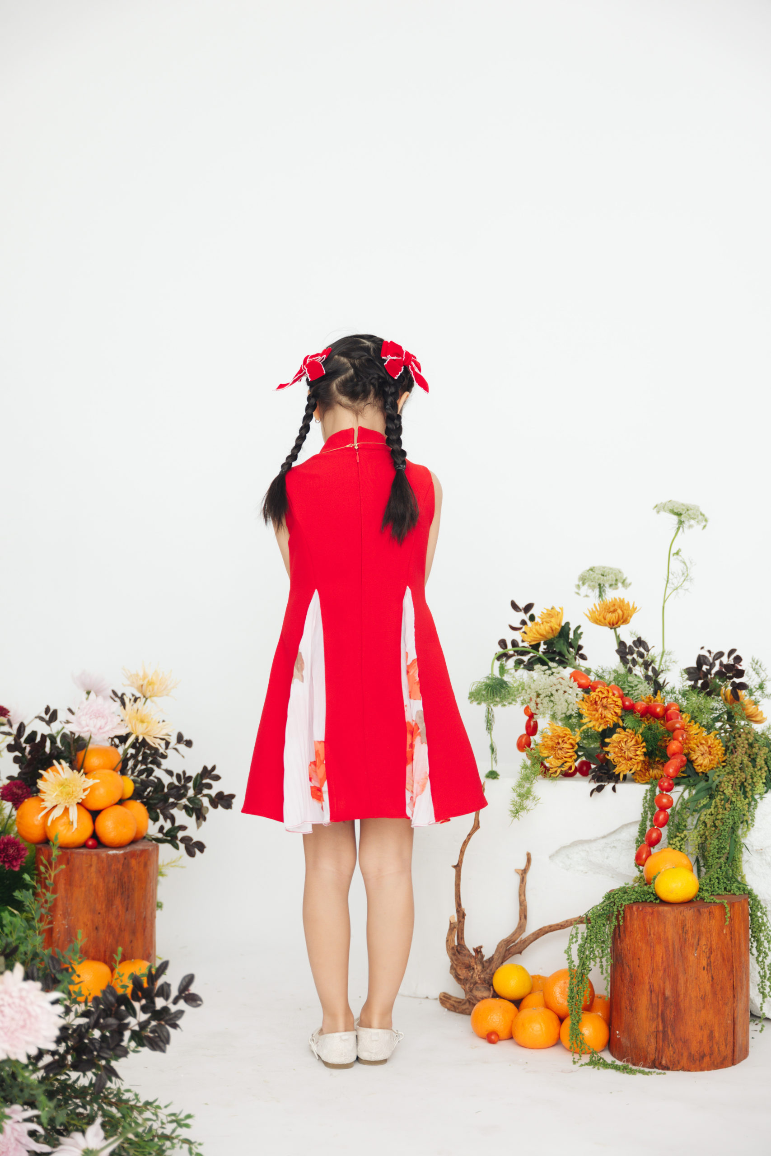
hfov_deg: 28.1
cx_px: 386
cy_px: 578
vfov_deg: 41.1
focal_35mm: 48
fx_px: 1542
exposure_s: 1/125
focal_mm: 48
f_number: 2.8
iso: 400
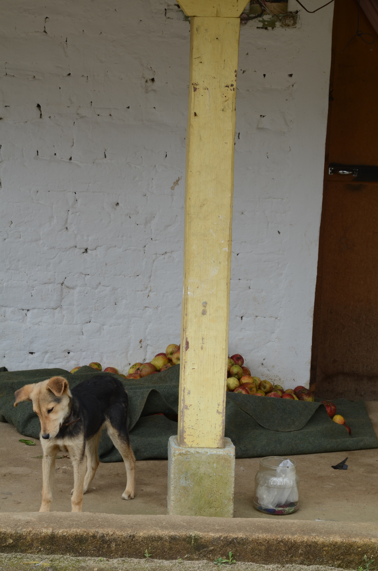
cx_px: 189
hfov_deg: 11.7
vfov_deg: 17.5
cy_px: 286
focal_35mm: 117
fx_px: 1851
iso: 100
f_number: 8
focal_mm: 78
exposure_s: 1/80
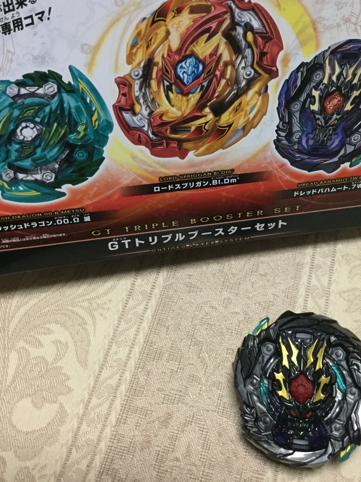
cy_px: 212
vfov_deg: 50.0
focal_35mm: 37
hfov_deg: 38.5
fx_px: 514
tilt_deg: -55.8
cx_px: 215
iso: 200
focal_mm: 3.3
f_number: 2.4
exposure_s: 1/30
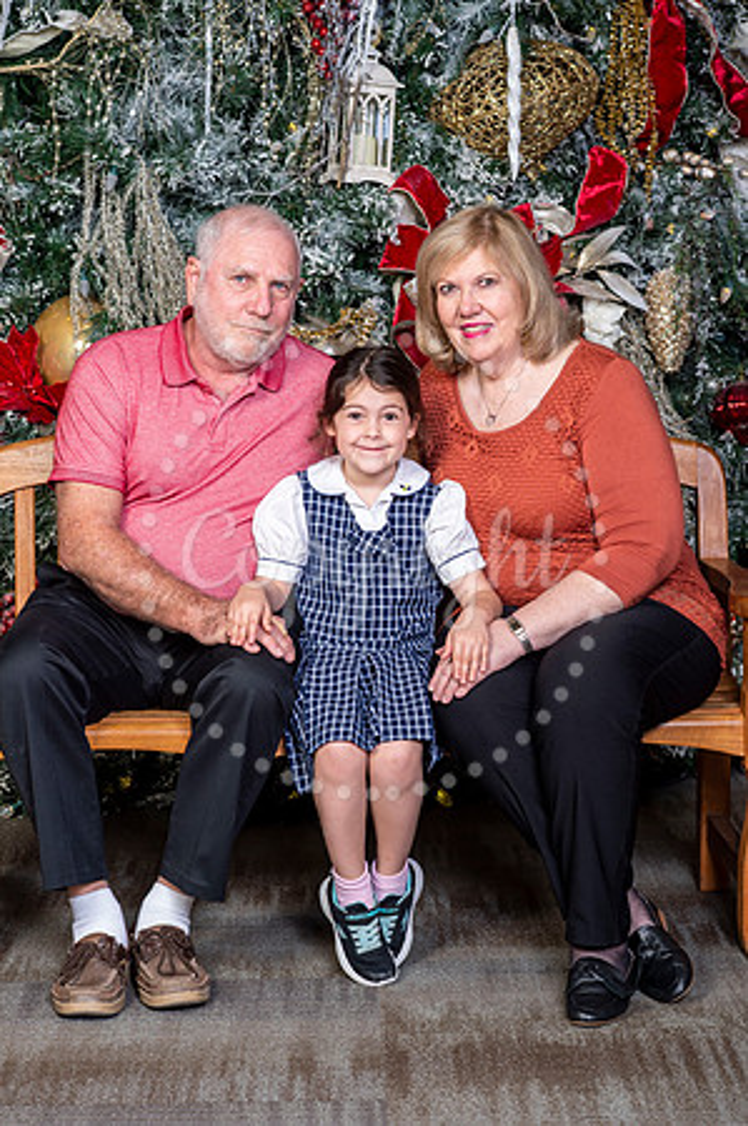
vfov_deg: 23.9
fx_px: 2655
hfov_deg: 16.0
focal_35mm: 85
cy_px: 563
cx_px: 374
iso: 400
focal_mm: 85
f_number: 8
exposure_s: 1/125
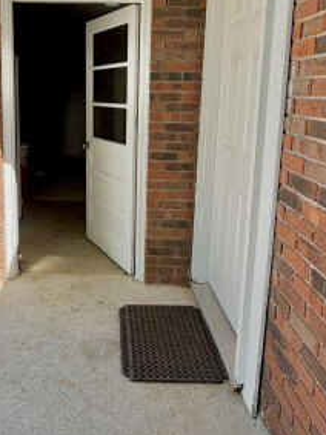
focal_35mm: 33
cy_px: 154
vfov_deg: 54.5
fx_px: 415
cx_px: 98
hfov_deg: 42.1
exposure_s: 1/502
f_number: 2.2
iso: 40
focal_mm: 2.22
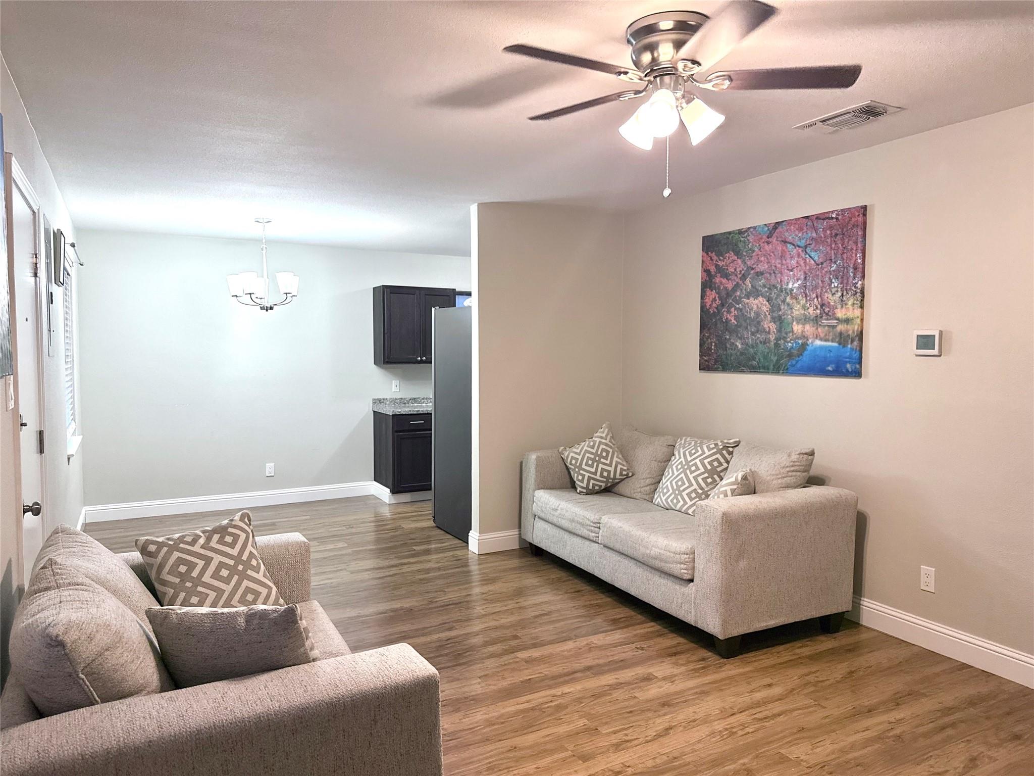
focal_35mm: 24
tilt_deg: -1.8
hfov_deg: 71.6
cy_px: 388
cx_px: 517
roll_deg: -0.4
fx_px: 717
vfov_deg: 56.8
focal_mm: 6.76
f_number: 1.78
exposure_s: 1/120
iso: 320
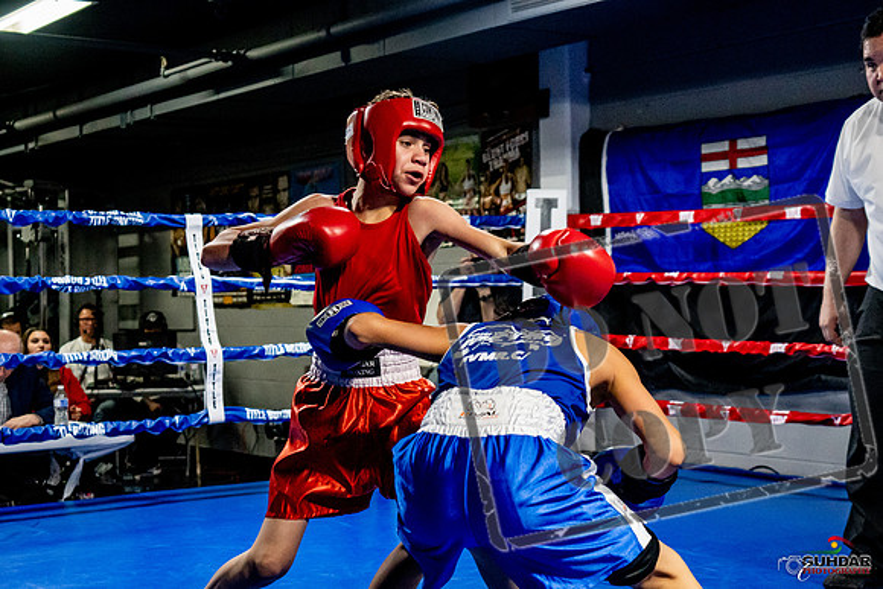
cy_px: 299
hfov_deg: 33.2
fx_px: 1480
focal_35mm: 60
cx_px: 401
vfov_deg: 22.5
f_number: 2.8
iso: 5000
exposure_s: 1/1000
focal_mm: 35
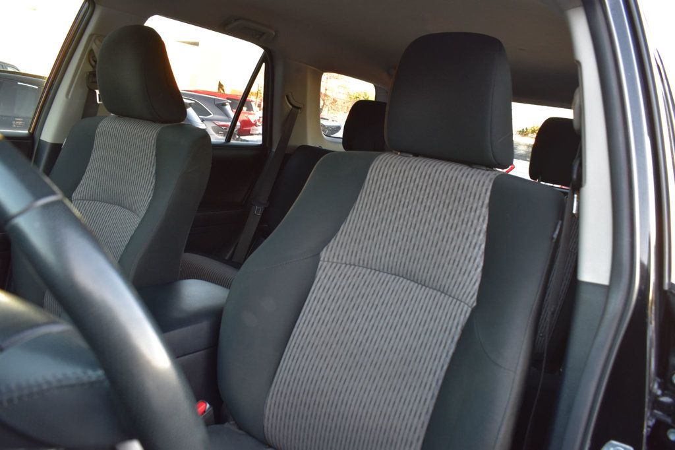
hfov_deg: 61.9
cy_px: 225
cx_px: 338
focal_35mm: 30
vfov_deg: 43.6
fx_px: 562
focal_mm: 20
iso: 400
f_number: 6.3
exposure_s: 1/20
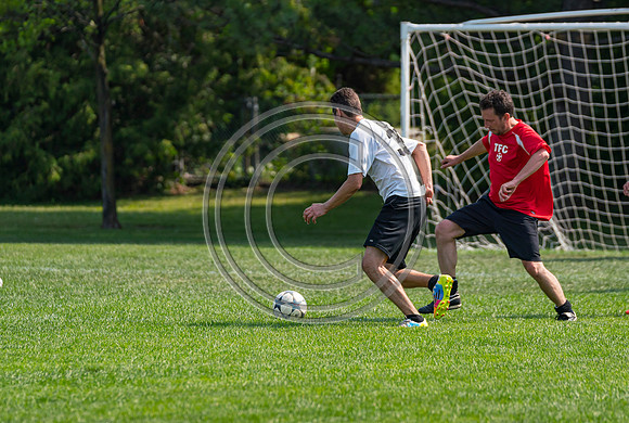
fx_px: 5770
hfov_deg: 6.2
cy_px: 238
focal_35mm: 329
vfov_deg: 4.2
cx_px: 353
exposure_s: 1/3200
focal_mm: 189
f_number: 3.2
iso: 400
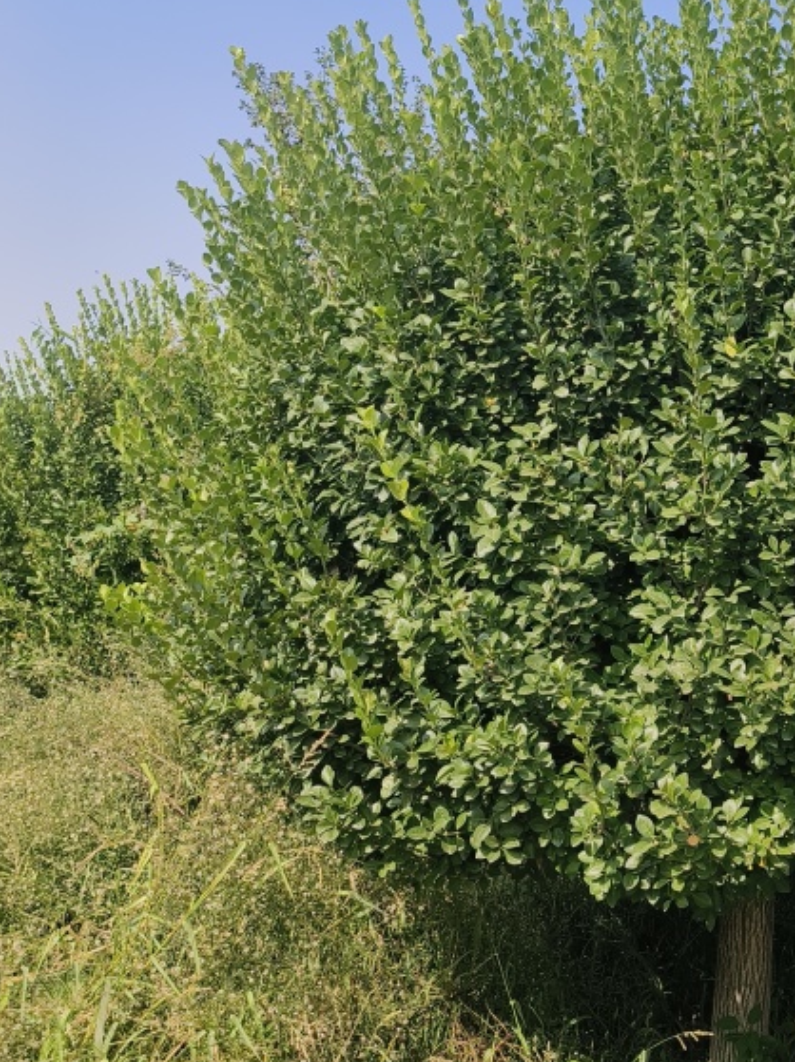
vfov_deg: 42.9
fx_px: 1348
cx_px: 749
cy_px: 492
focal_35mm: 44
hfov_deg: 31.0
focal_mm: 5.5
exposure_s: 1/1034
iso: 100
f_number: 1.75
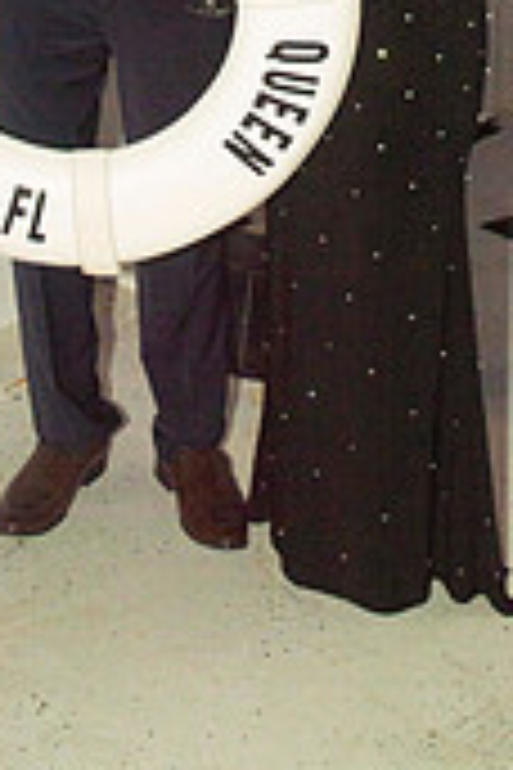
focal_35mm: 71
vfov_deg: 25.5
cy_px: -158
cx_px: 322
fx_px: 1518
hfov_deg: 19.2
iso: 400
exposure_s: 1/60
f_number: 8
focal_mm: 18
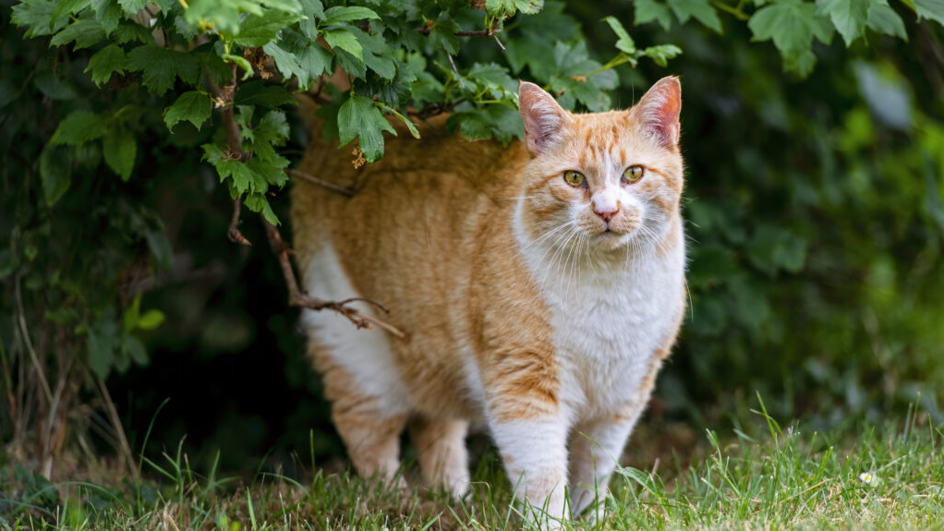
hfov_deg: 10.3
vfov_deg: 5.8
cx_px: 472
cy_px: 275
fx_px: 5257
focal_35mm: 210
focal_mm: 200
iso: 100
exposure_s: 1/200
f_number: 4
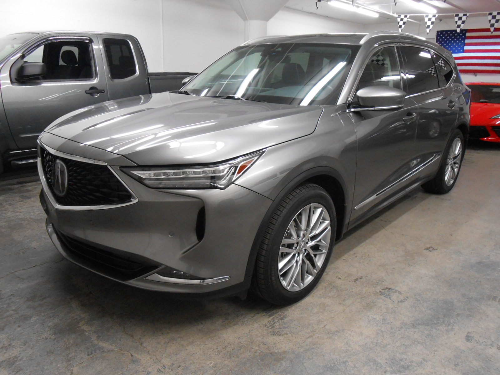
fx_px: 376
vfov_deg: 53.1
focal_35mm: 26
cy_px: 188
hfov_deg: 67.3
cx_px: 250
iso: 400
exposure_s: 1/25
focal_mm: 4.6
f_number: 3.5
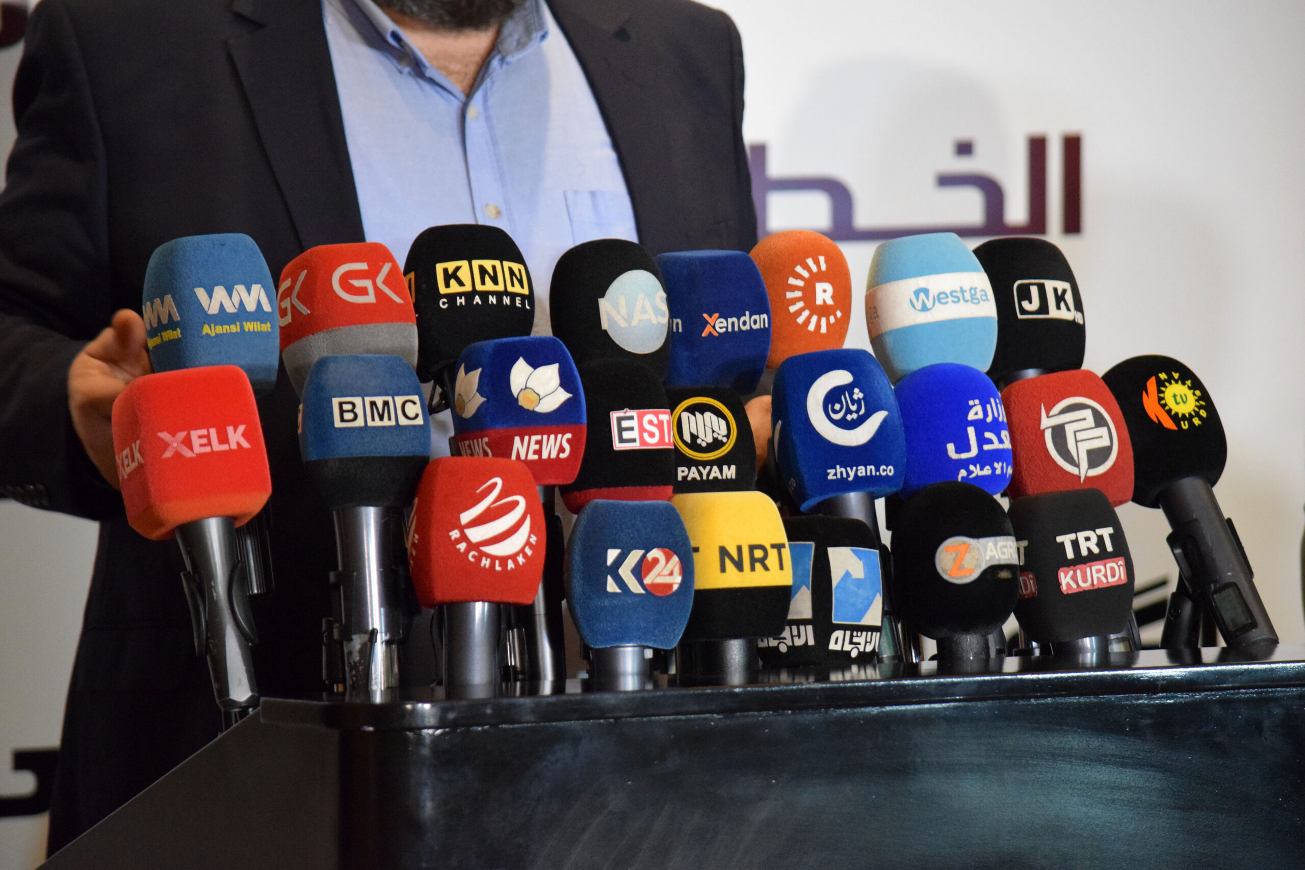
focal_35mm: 232
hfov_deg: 8.9
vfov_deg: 5.9
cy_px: 435
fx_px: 8428
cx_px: 652
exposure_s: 1/125
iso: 5000
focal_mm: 155
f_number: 5
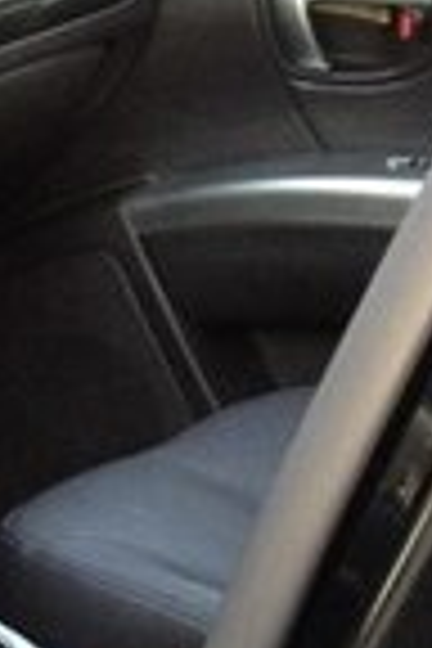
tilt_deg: -22.2
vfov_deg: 12.2
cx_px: -864
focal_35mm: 167
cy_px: 650
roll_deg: -2.1
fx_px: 3006
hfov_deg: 7.3
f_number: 2.4
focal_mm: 4.28
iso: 80
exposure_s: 1/20
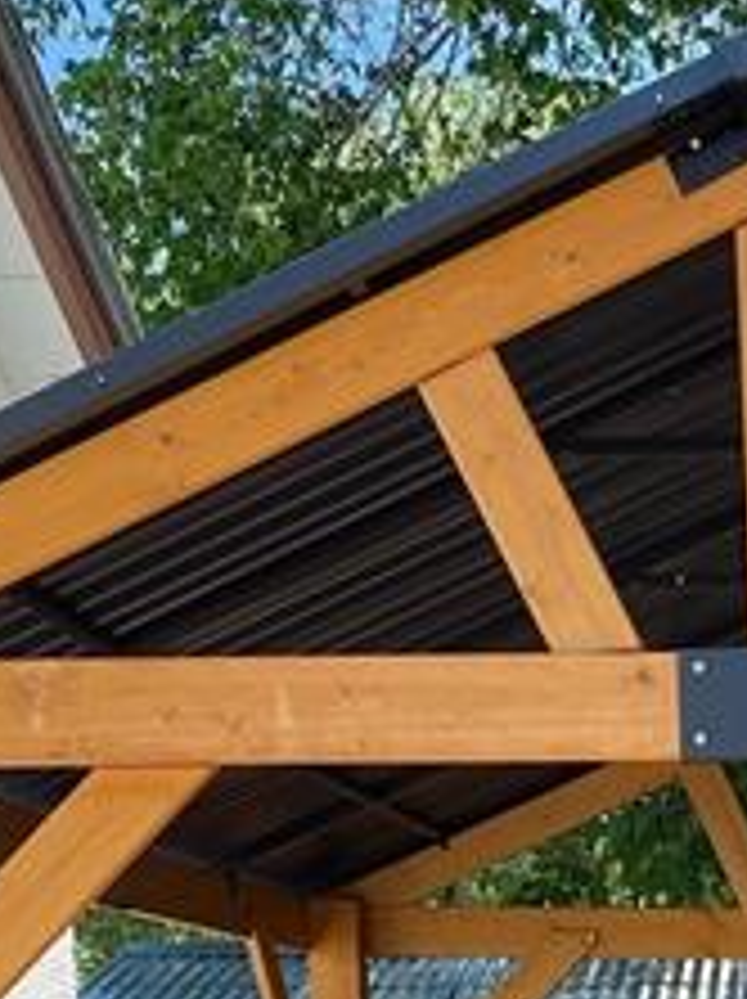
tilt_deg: -7.1
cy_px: 1462
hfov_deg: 15.9
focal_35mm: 90
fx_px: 2595
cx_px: 830
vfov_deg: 19.3
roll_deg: +1.1
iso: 32
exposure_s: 1/919
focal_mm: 4.25
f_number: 1.8
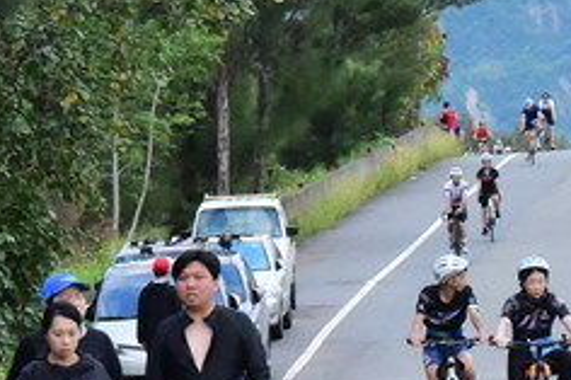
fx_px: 7085
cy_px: 309
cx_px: 527
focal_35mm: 447
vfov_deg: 3.1
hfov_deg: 4.6
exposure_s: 1/2500
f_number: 13
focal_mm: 135
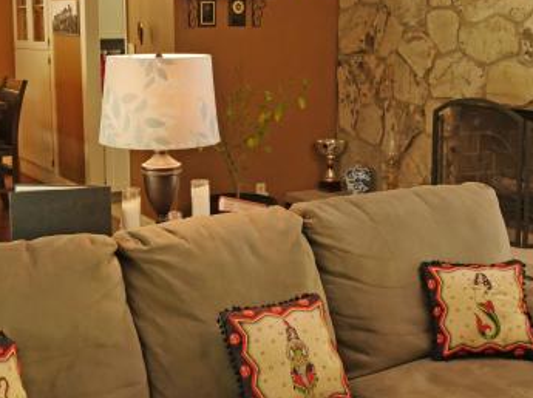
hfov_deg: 36.6
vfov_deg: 27.8
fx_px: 800
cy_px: 128
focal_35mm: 52
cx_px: 190
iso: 1000
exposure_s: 1/60
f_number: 3.5
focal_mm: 14
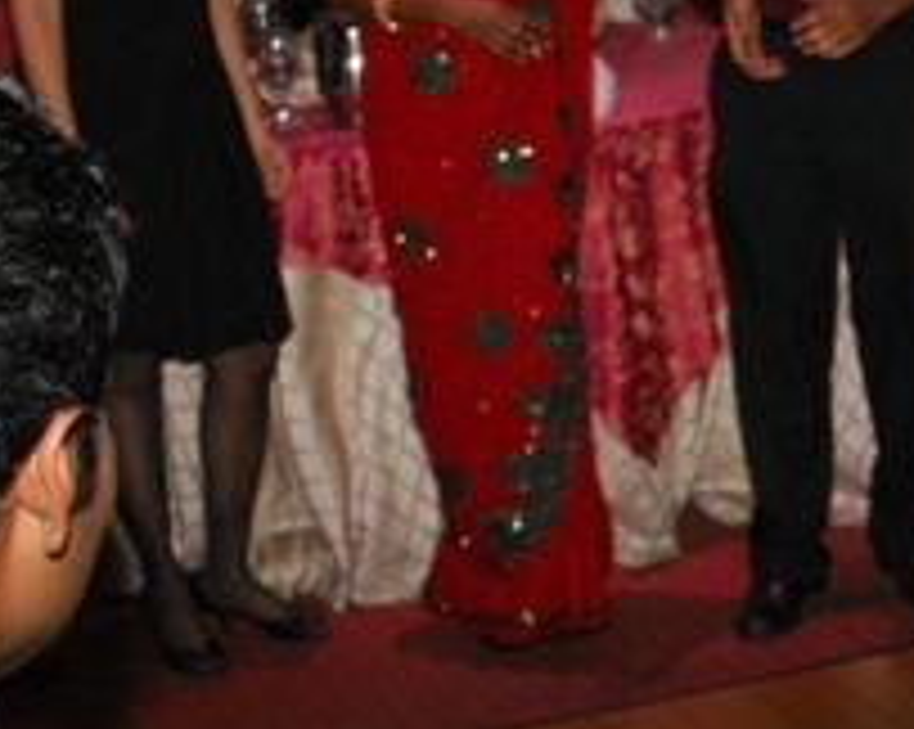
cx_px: 1294
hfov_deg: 13.6
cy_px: 716
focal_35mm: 135
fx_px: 3648
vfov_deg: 11.3
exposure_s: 1/60
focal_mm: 26
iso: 800
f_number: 7.1
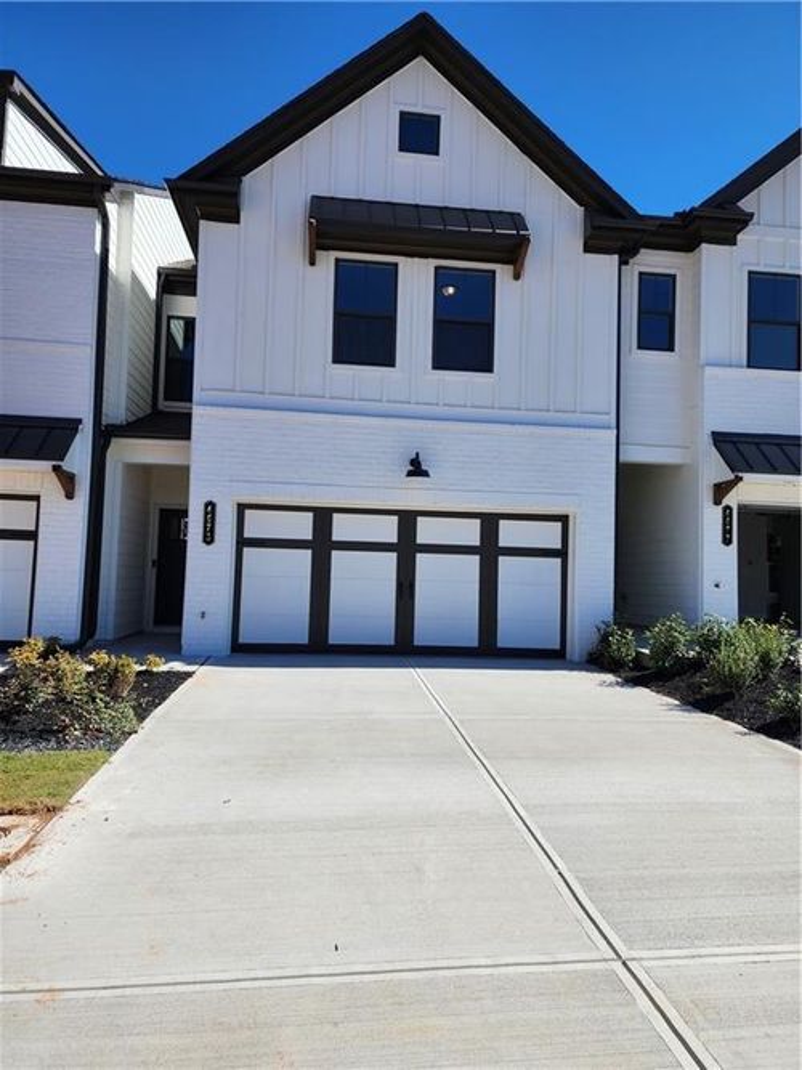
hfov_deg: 58.9
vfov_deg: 73.9
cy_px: 535
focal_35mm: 23
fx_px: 711
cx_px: 401
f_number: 1.8
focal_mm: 6.4
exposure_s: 1/1238
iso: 12
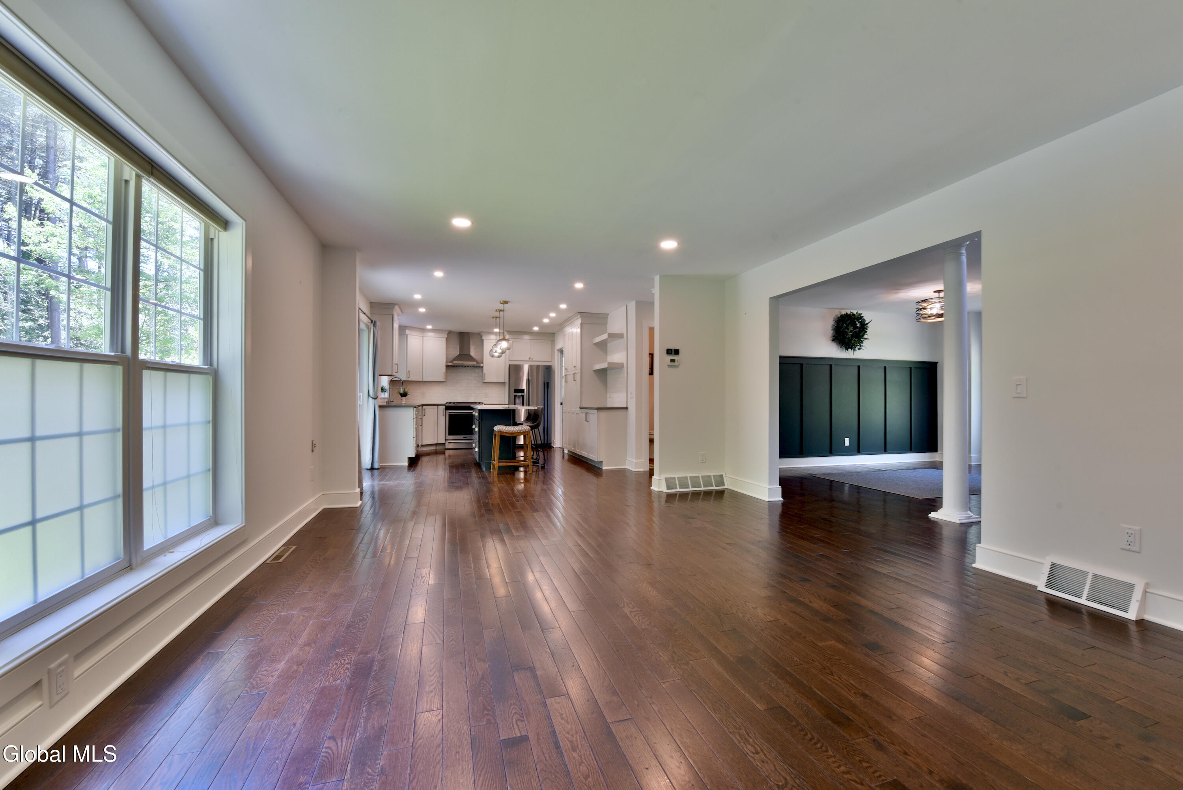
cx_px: 592
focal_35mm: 14
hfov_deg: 104.2
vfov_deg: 81.3
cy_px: 395
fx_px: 460
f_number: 11
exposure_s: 1/20
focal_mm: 14
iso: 800
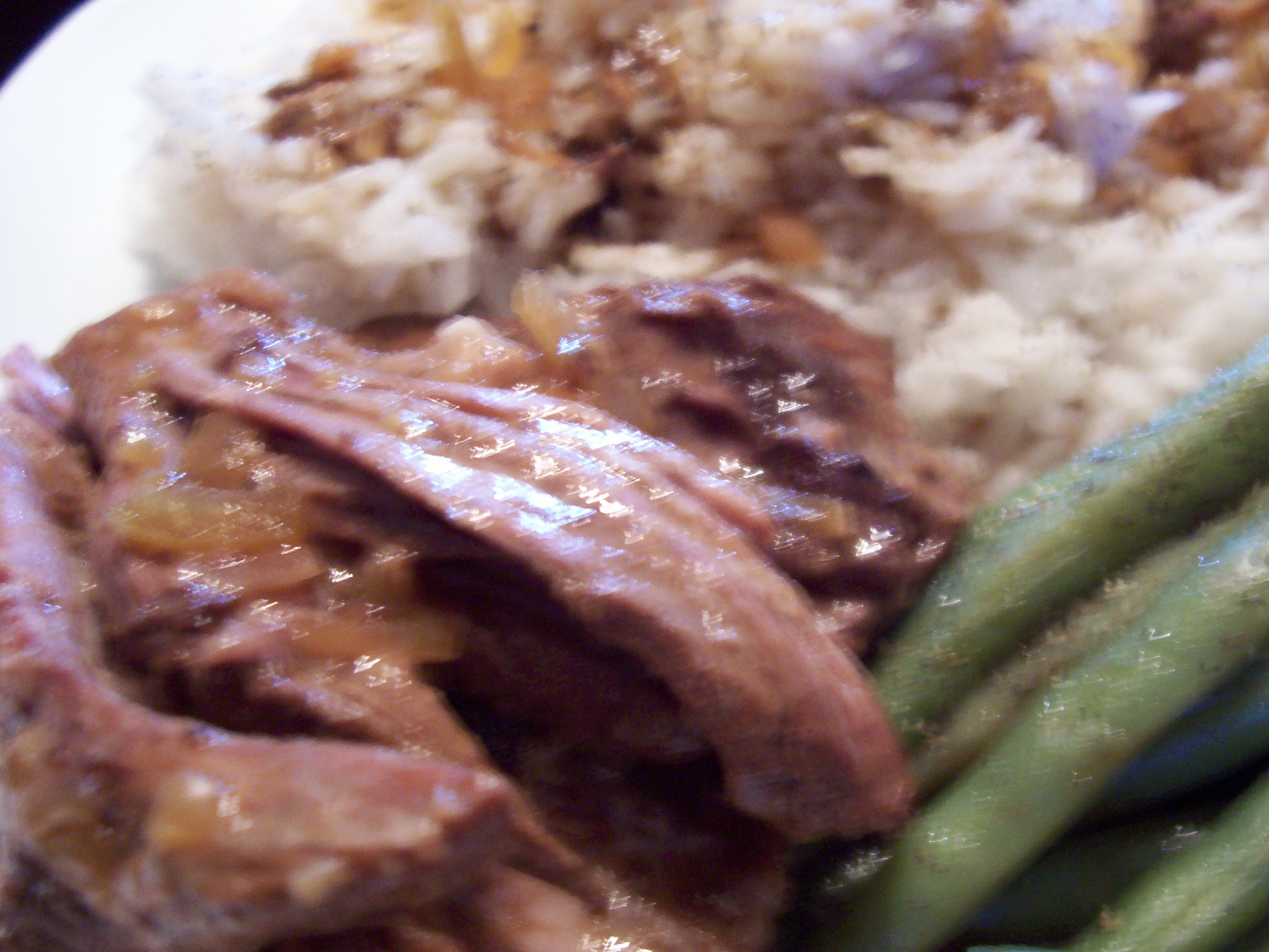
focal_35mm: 40
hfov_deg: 46.6
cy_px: 452
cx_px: 746
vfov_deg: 36.0
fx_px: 1467
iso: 160
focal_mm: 5.6
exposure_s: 1/8
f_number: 2.7
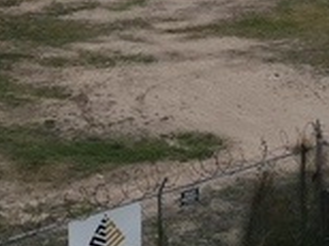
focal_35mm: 100
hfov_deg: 19.4
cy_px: -130
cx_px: 269
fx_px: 949
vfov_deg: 13.8
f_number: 2.8
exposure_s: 1/350
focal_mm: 4.5
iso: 100
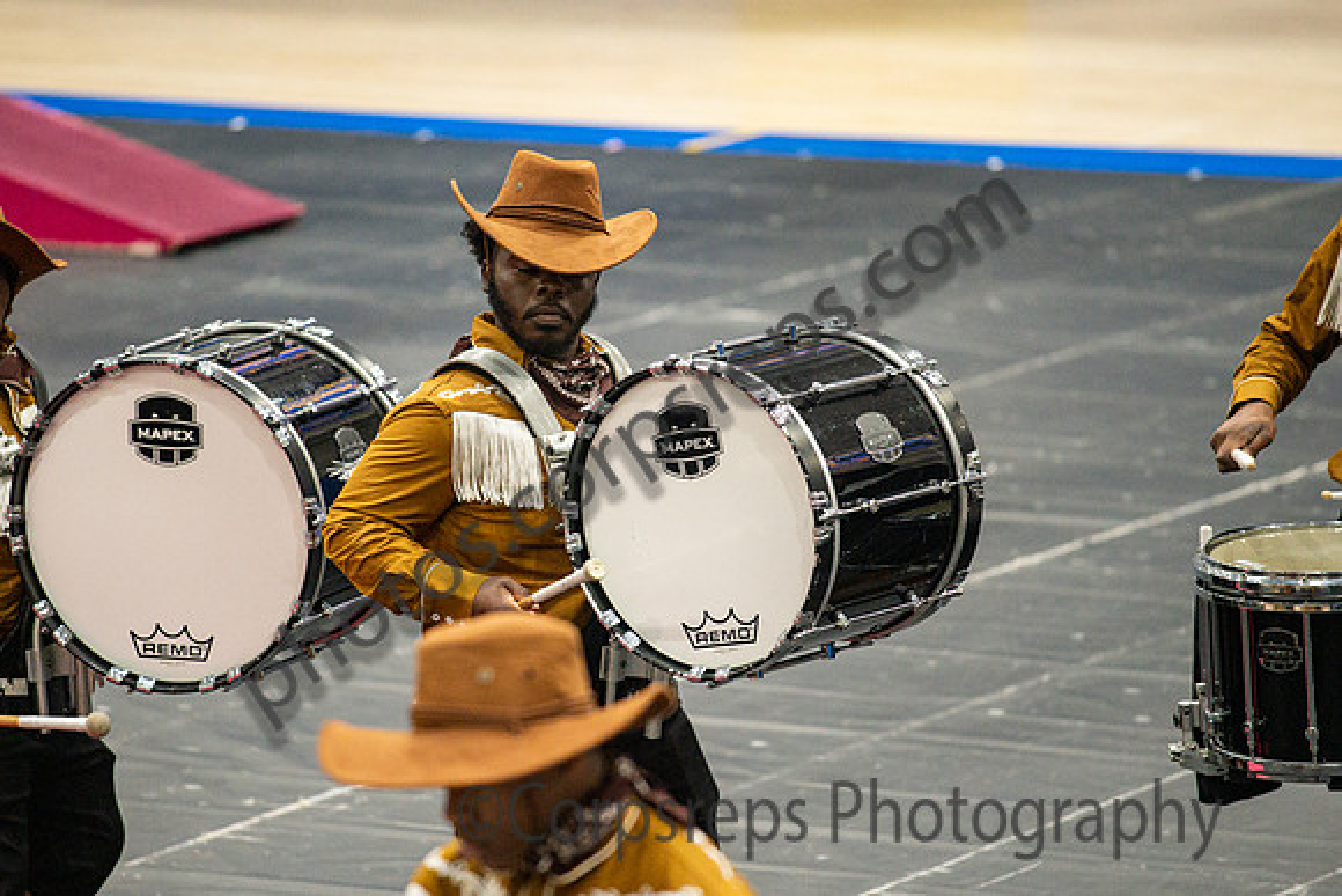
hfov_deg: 8.6
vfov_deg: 5.7
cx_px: 601
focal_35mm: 240
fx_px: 8954
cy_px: 443
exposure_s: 1/500
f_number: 4
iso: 6400
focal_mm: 200
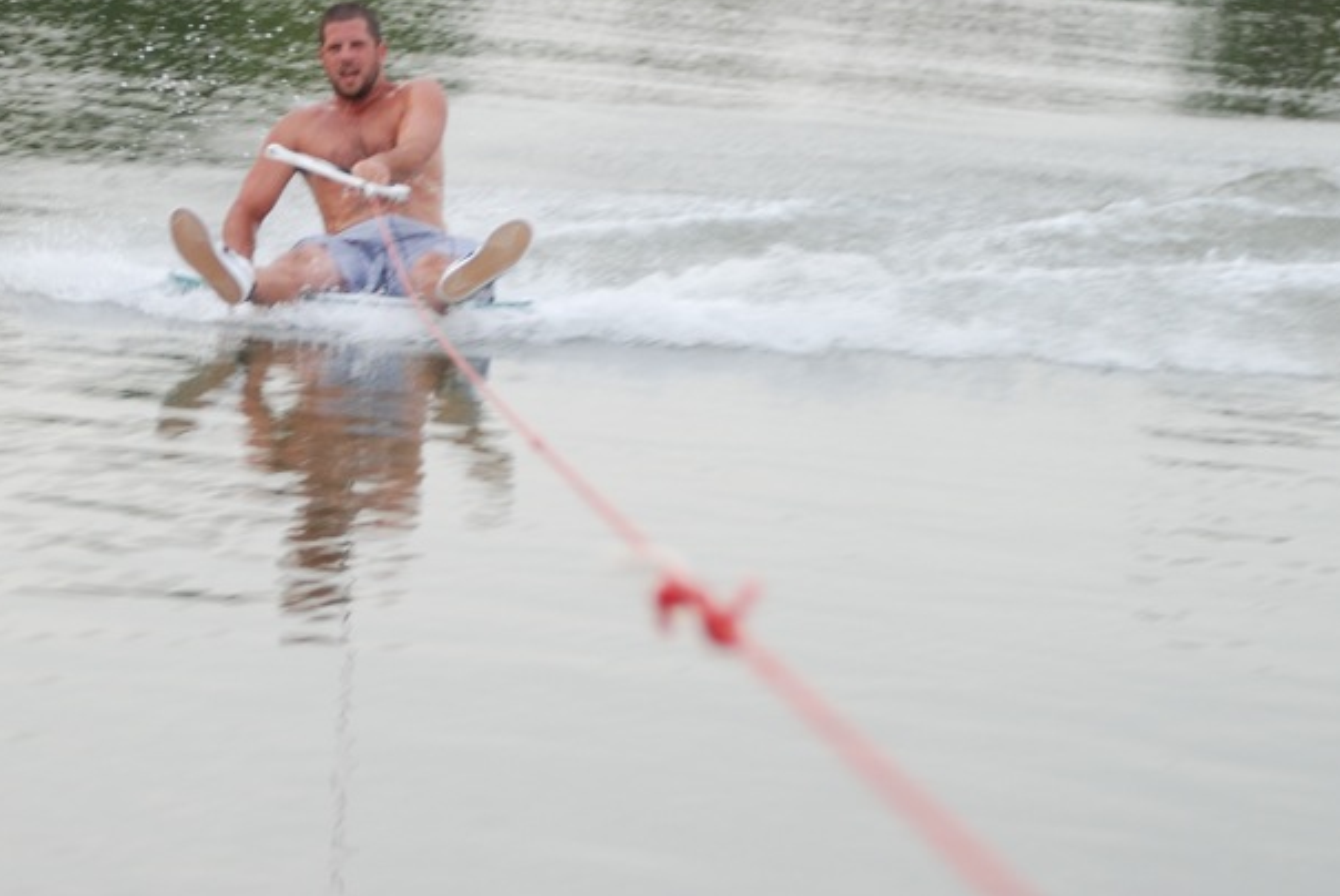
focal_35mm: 173
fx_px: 6446
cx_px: 342
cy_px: 167
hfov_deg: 11.8
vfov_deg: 7.9
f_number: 5.3
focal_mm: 68
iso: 400
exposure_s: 1/160
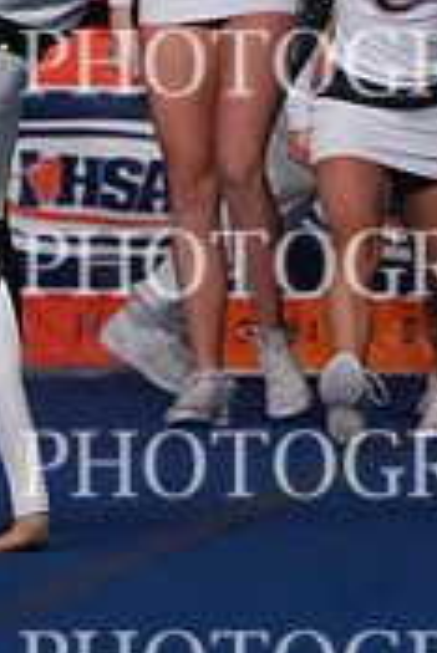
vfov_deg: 2.4
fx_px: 15627
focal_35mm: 860
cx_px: -6
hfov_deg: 1.6
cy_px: -37
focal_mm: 260
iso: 16000
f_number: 5.6
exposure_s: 1/1250
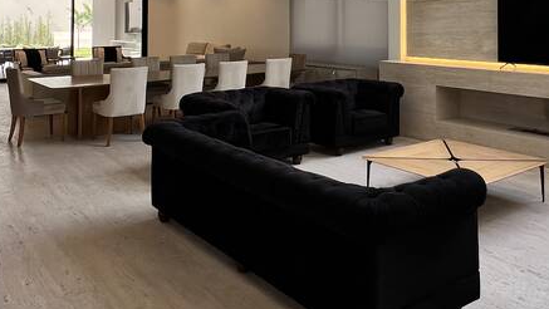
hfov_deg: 56.2
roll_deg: -0.1
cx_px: 332
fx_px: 510
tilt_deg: +0.8
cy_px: 9
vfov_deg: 31.5
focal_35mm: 35
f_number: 1.8
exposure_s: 1/134
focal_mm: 1.57
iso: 32
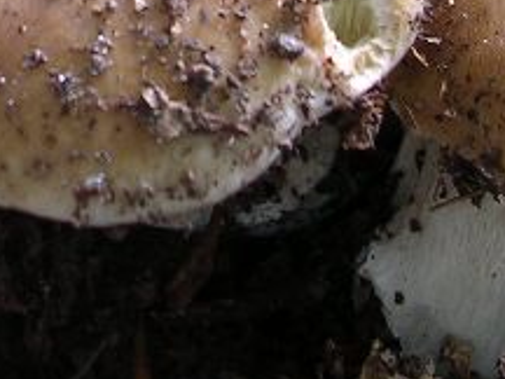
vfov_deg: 10.4
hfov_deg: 14.4
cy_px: -262
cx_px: 23
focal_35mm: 135
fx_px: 1969
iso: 112
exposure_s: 1/3.7
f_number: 2.8
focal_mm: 5.8
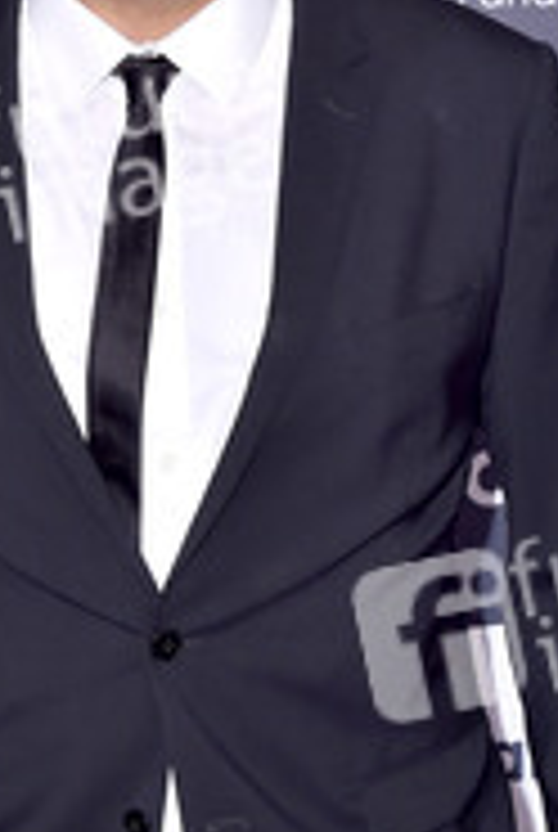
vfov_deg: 18.9
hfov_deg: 12.7
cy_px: 391
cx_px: 178
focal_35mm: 108
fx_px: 2501
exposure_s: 1/320
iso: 500
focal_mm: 50
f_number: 6.3
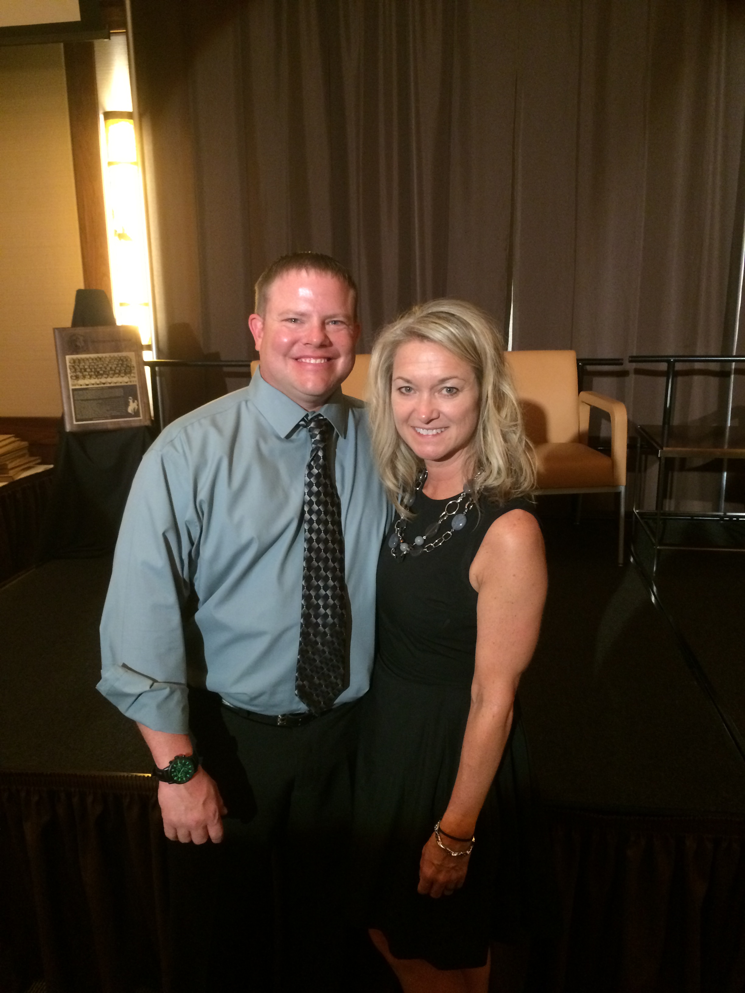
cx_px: 372
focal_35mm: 29
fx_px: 832
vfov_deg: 61.7
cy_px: 496
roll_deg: +1.9
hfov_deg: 48.2
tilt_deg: -14.4
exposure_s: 1/20
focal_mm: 4.15
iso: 320
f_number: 2.2
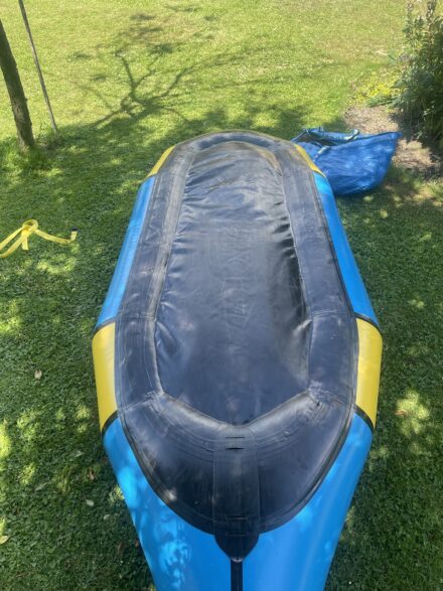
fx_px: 444
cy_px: 296
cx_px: 222
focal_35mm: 26
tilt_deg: -45.4
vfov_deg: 67.3
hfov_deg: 53.0
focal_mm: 4.2
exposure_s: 1/530
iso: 32
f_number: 1.6
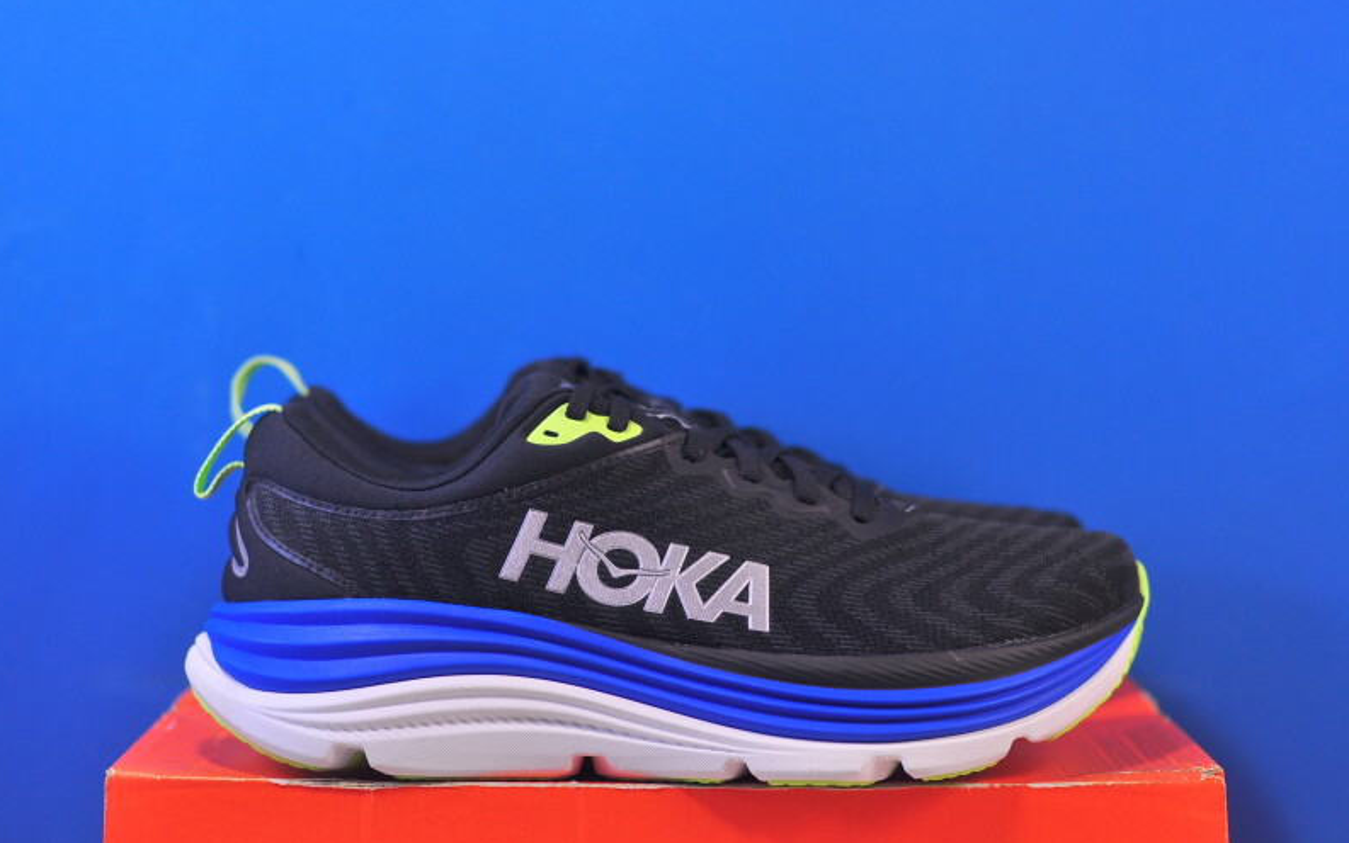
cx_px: 670
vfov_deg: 16.9
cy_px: 405
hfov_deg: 26.8
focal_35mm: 77
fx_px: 2831
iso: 250
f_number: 2.5
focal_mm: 50
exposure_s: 1/320
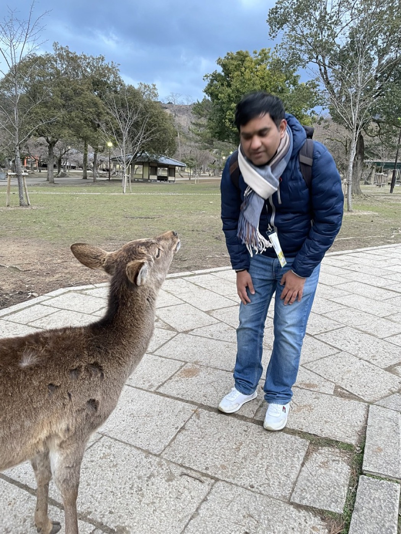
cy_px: 267
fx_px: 402
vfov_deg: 67.3
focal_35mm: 26
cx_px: 200
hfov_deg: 53.1
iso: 125
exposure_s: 1/71
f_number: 1.6
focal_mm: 4.2
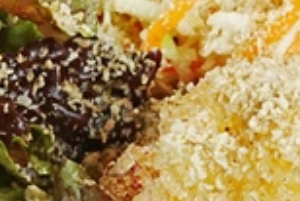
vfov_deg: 3.0
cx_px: 205
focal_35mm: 454
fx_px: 3787
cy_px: 120
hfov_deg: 4.5
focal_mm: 70
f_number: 11
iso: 400
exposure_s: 1/125
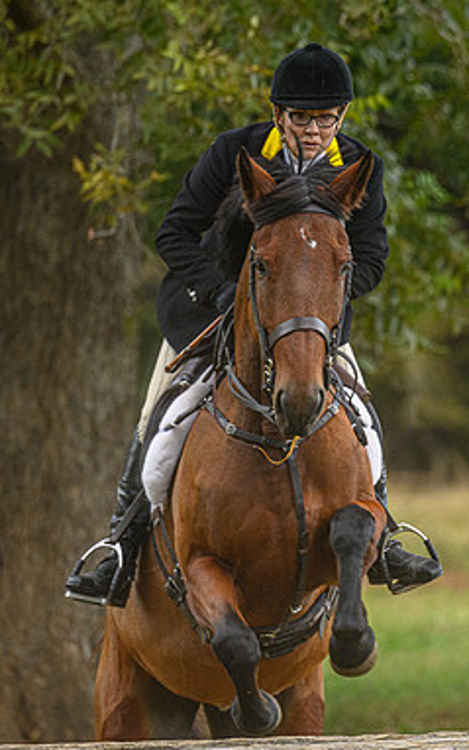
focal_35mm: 399
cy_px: 303
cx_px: 497
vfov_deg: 5.3
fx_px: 8154
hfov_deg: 3.3
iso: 800
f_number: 3.5
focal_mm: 190
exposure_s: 1/640
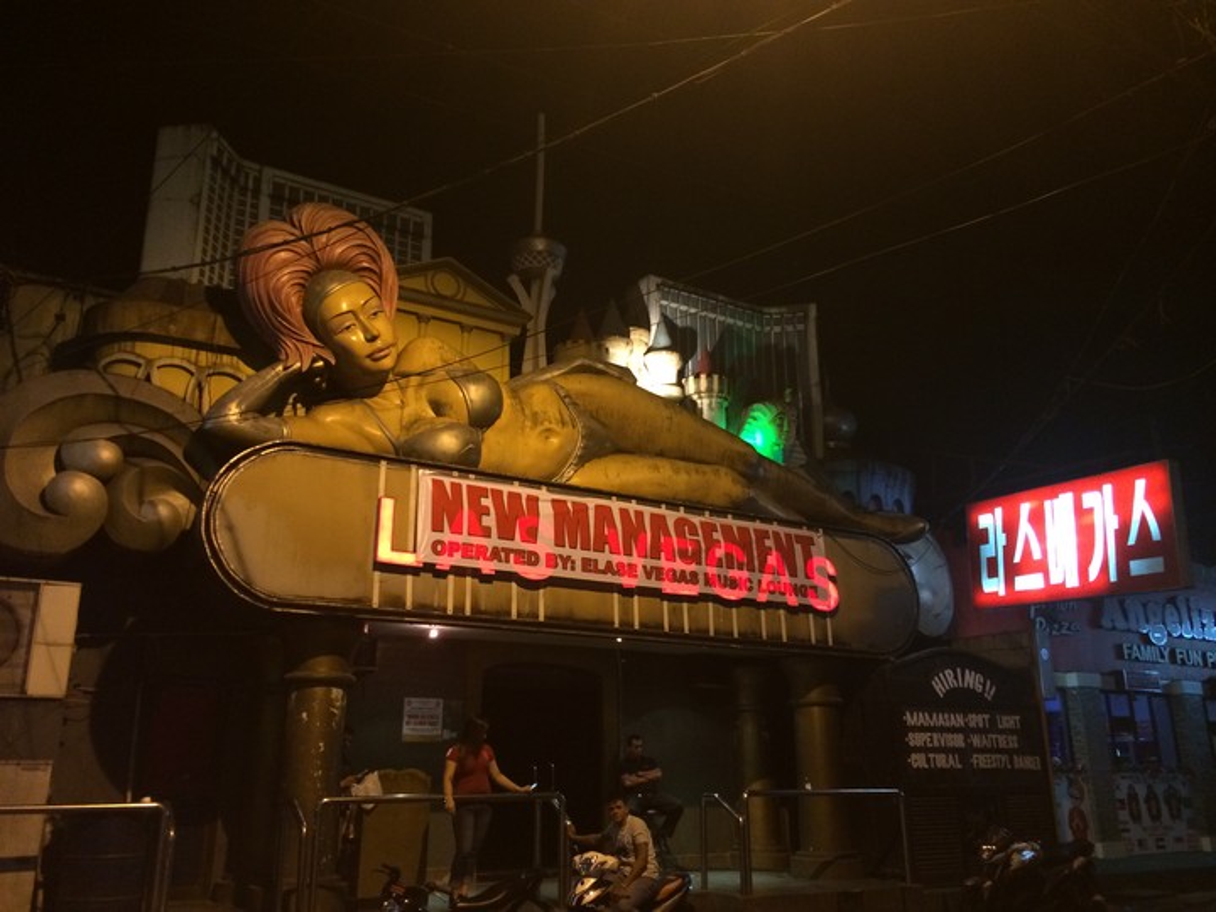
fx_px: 1054
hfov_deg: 60.0
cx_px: 608
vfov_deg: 46.8
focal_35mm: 30
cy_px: 456
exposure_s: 1/17
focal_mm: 4.12
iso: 320
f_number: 2.2
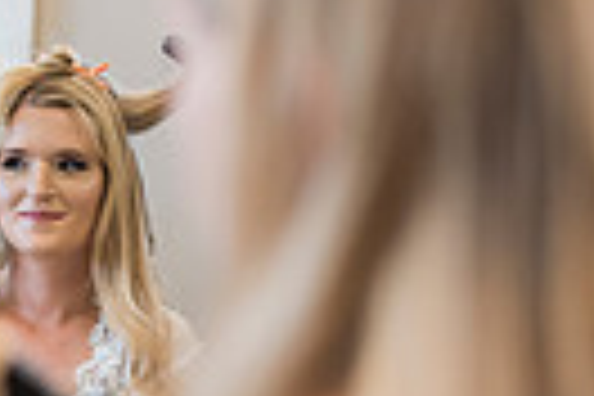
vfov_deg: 5.9
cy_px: 452
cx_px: -99
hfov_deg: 8.8
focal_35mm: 231
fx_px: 3811
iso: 800
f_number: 2.5
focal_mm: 50
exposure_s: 1/100
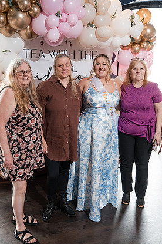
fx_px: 256
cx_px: 76
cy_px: 125
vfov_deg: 50.7
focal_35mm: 38
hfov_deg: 35.0
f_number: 4
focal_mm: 35
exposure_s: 1/250
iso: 2000
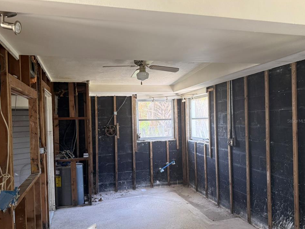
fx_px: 229
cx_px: 142
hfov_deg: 67.2
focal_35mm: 26
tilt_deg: +1.2
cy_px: 121
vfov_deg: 53.0
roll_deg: +1.5
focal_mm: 6.76
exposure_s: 1/66
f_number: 1.78
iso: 200
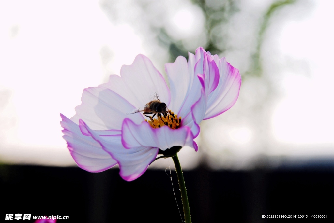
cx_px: 167
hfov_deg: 13.0
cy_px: 112
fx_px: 1463
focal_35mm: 158
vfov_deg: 8.7
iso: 100
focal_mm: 105
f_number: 11
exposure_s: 1/125
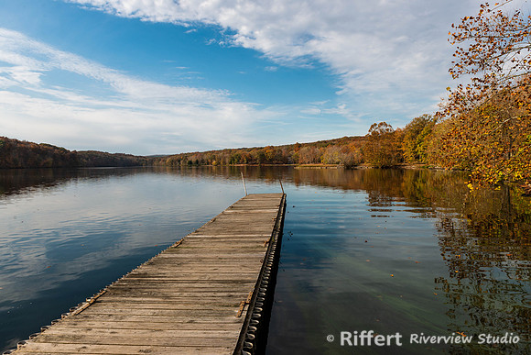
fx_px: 359
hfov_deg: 73.0
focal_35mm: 24
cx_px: 266
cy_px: 178
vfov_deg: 52.6
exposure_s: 1/200
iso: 100
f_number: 10
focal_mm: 24
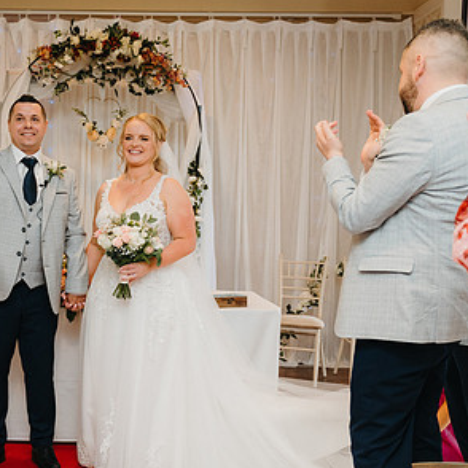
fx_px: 719
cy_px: 271
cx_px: 100
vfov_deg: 36.0
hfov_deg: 35.0
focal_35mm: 47
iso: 1250
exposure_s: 1/160
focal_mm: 28
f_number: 2.8
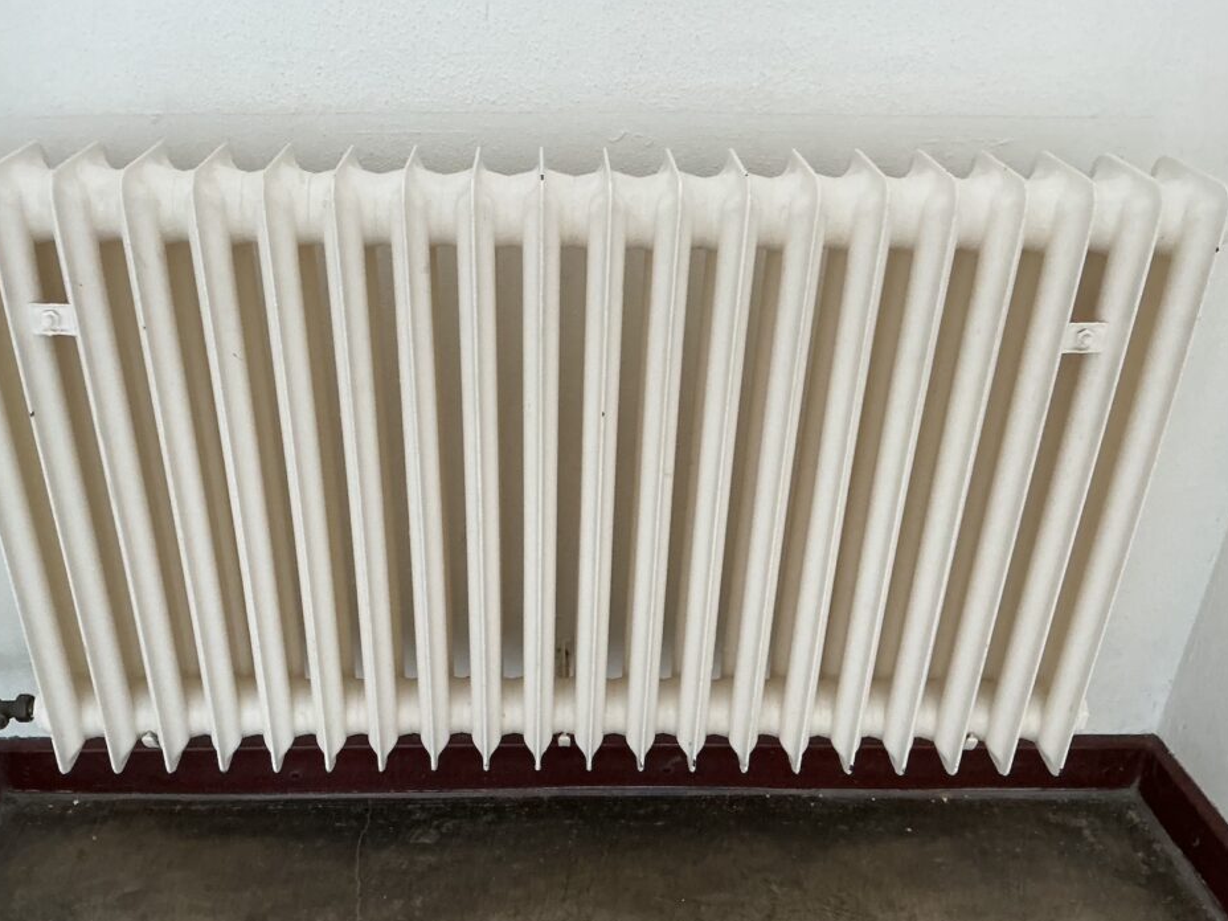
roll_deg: -0.4
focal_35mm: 32
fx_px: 1135
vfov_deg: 44.1
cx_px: 558
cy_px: 496
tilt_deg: -31.4
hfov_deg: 56.7
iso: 125
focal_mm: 3
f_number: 1.8
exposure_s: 1/50
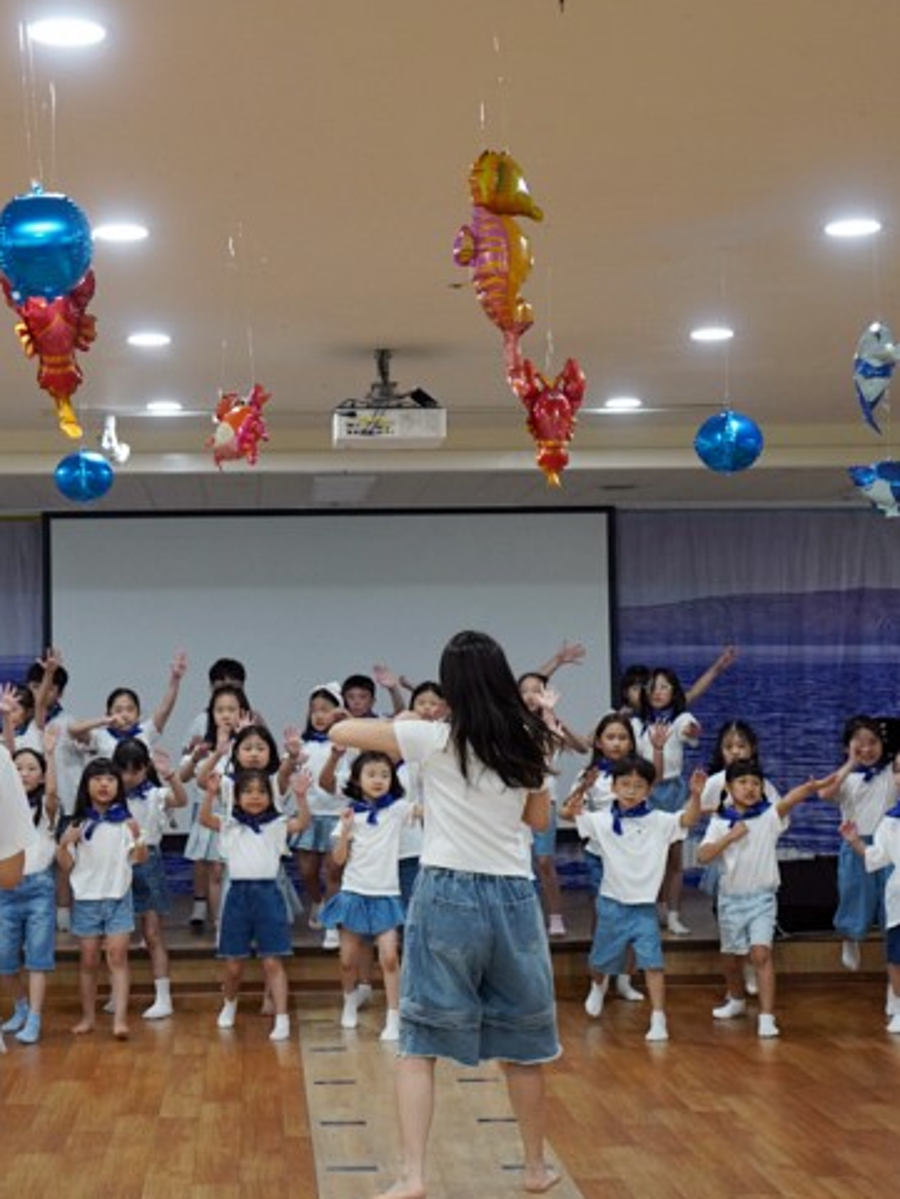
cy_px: 606
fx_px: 2183
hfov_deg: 23.2
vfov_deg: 30.7
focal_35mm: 63
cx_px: 319
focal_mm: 35
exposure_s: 1/160
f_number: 3.2
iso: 1600
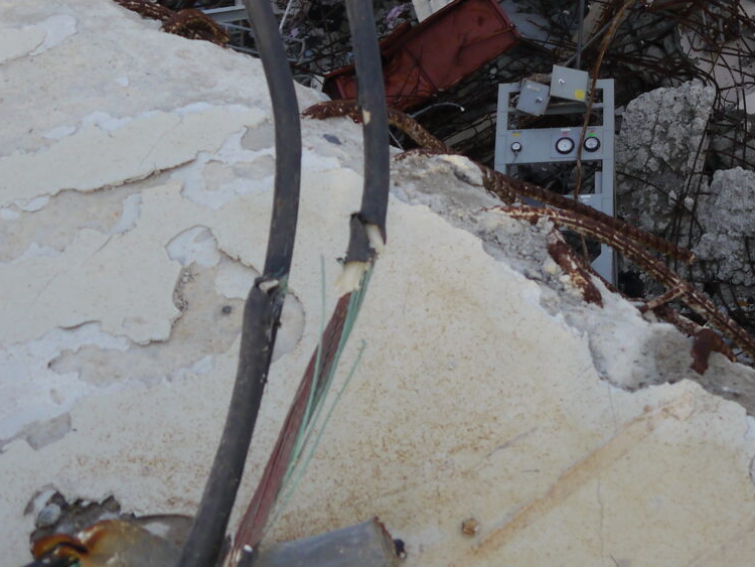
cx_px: 946
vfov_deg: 14.9
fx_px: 2094
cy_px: -122
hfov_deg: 19.1
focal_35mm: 96
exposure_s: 1/200
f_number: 5.6
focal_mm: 18
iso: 160
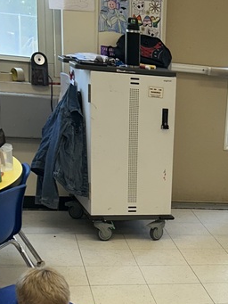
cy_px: 327
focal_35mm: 78
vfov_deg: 23.6
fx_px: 685
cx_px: 286
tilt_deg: -23.2
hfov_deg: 17.8
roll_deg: -7.9
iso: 64
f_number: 1.5
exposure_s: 1/120
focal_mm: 5.7
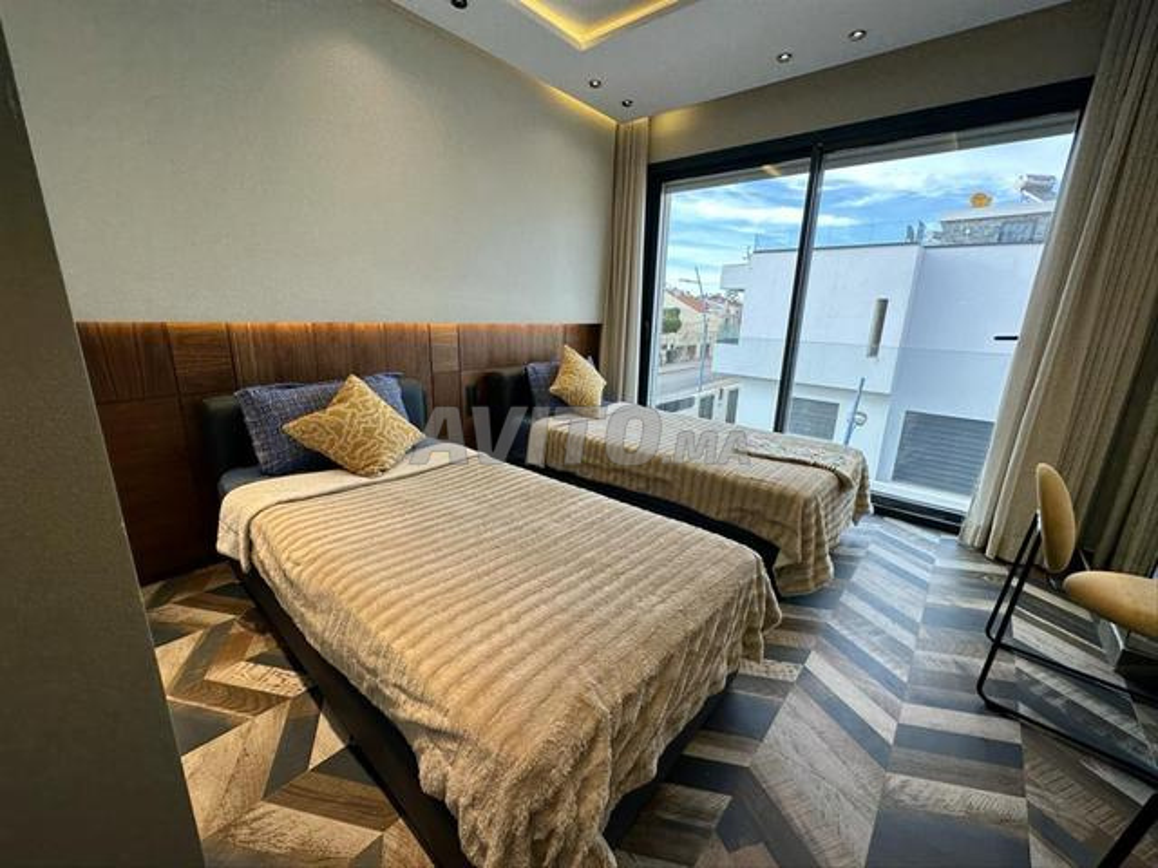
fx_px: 468
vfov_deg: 85.7
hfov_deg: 102.1
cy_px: 434
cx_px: 579
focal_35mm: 14
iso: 40
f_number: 2.2
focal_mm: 2.22
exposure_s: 1/160
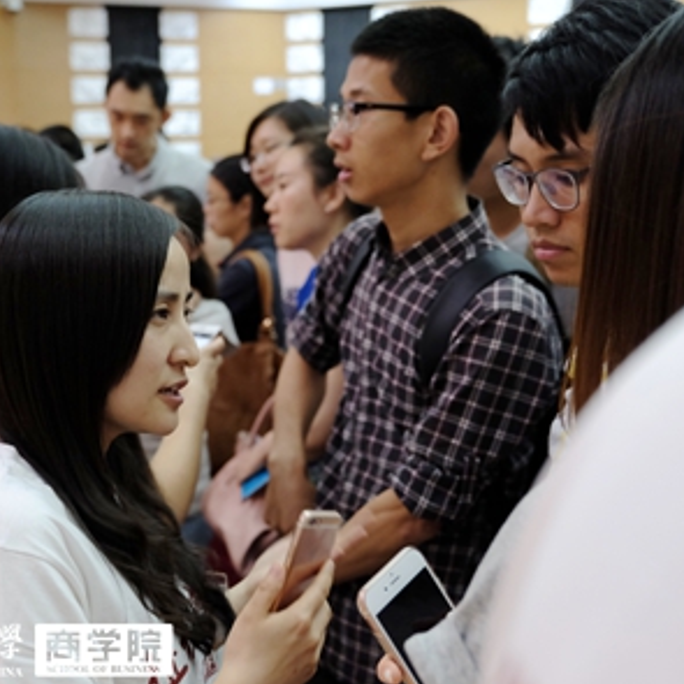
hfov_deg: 35.1
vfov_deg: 35.4
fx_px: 1073
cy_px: 343
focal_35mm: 48
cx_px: 248
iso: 1600
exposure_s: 1/50
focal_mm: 24.9
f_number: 2.8
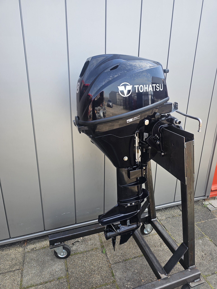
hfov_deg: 58.9
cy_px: 144
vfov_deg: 73.9
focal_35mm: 23
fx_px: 192
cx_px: 108
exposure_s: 1/122
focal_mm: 6.3
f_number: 1.7
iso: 10
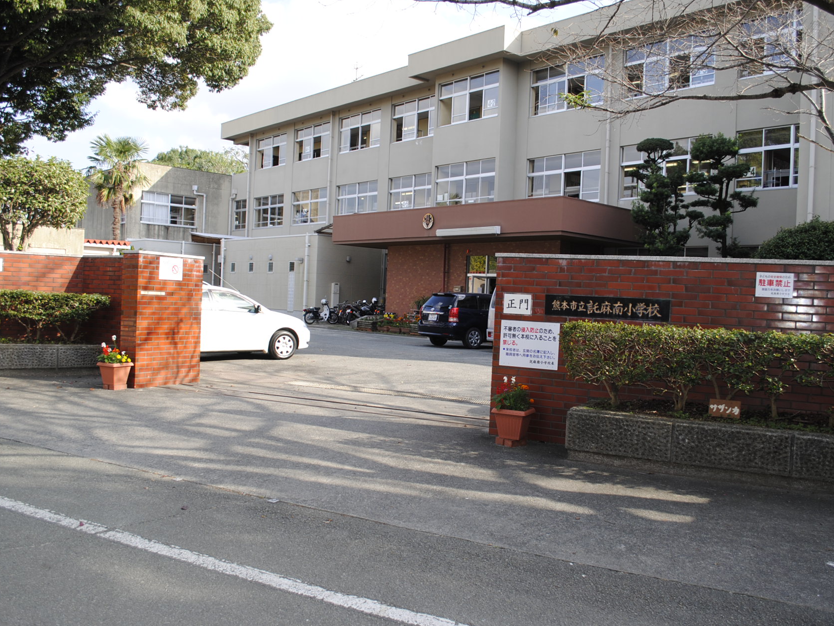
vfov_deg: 46.8
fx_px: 723
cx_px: 435
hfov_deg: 59.9
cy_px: 307
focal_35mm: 30
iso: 100
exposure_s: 1/200
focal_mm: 18
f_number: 5
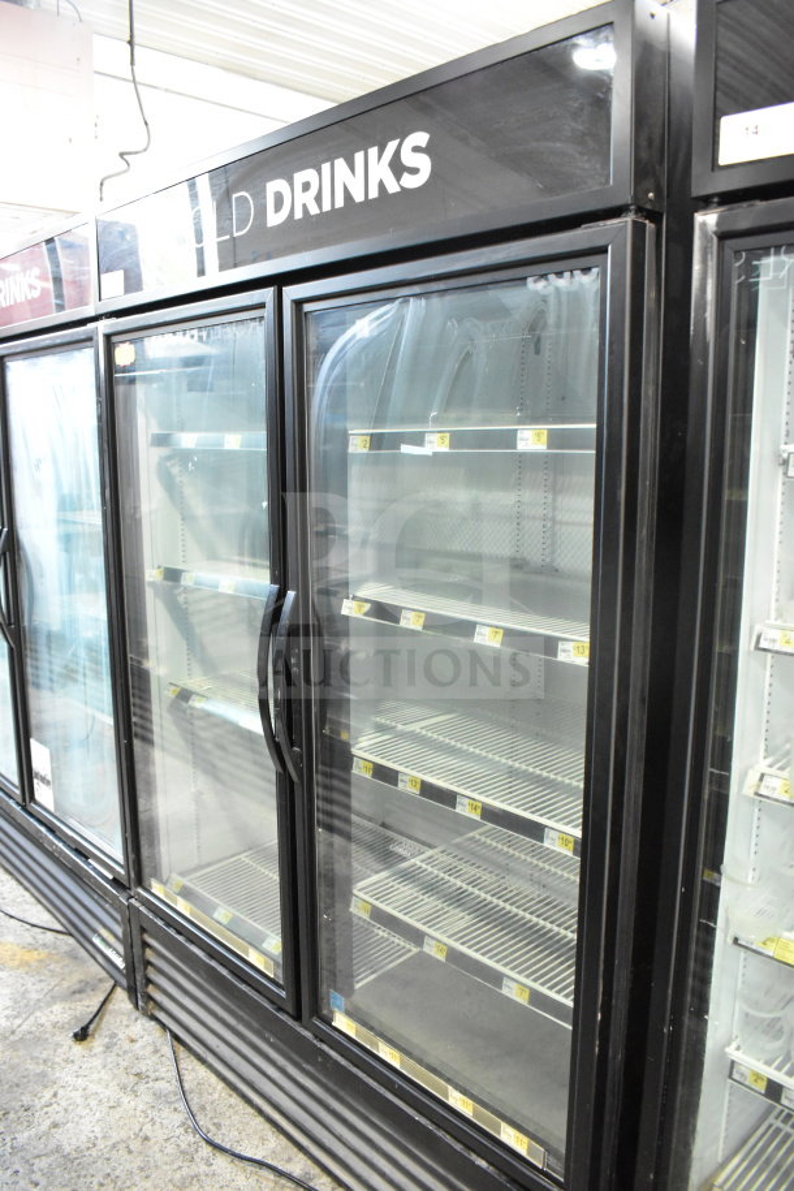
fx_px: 893
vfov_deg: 67.4
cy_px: 596
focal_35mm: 27
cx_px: 397
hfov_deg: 47.9
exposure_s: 1/100
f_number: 5
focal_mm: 18
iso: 6400
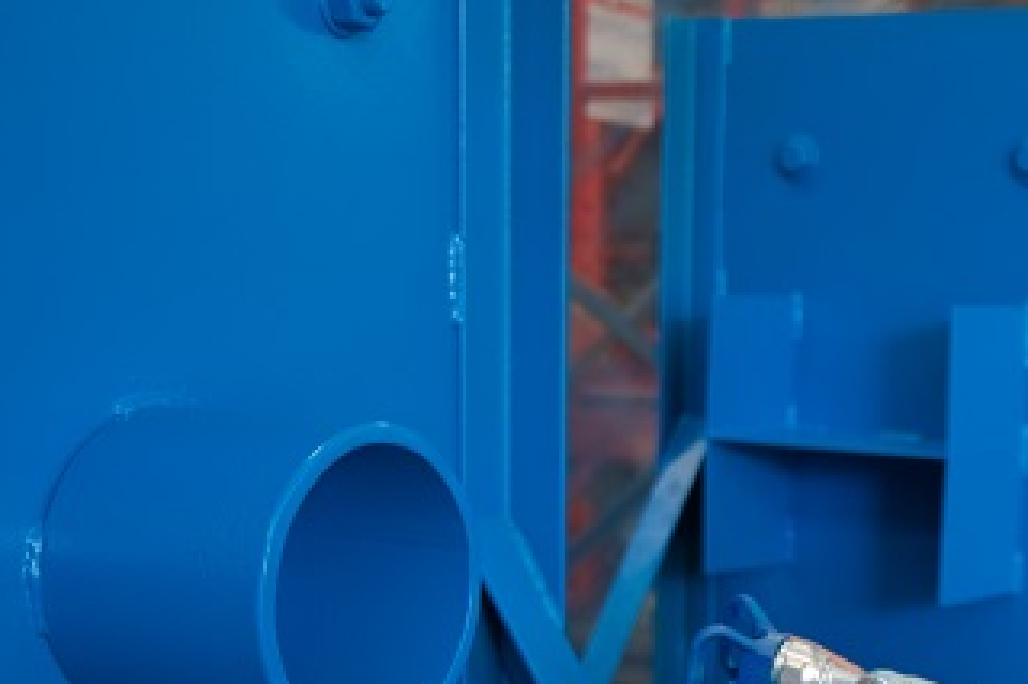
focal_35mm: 75
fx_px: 2140
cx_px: 906
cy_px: 766
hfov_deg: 26.2
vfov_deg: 17.5
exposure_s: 1/60
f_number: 2.8
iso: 200
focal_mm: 20
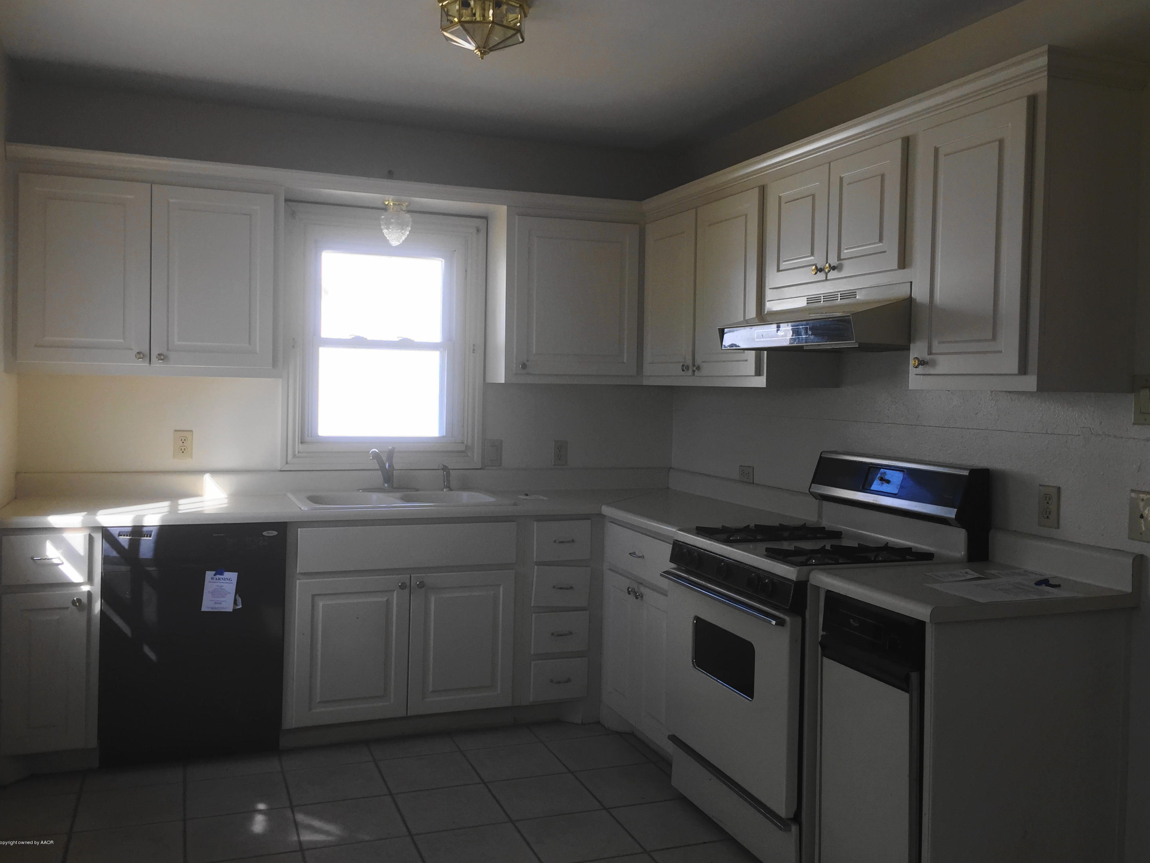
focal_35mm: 30
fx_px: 997
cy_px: 424
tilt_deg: -1.7
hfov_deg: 60.0
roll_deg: -1.2
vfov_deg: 46.8
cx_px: 574
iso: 40
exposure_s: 1/120
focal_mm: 4.15
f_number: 2.2
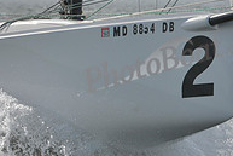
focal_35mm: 601
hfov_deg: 3.4
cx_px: 23
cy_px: 15
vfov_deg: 2.3
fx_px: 3893
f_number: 8
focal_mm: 200
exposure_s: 1/2000
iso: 400
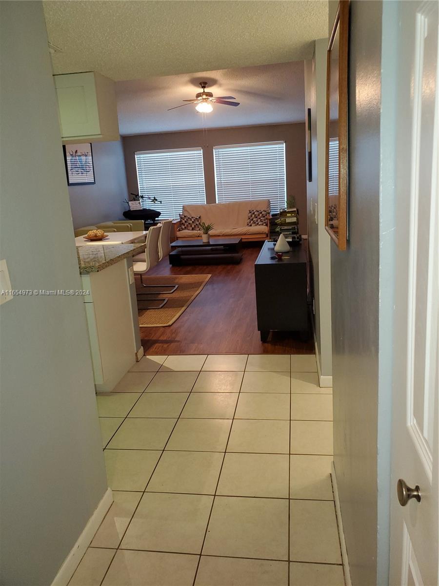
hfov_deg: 53.1
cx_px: 220
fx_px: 440
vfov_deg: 67.3
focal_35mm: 26
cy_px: 293
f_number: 2.4
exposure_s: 1/24
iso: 125
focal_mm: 4.3
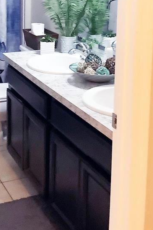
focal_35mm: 71
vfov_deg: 27.5
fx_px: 453
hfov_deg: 19.0
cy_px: 25
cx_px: 36
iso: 400
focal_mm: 3.3
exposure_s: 1/30
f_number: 2.4
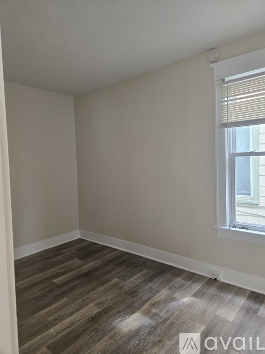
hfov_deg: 58.9
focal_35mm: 23
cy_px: 177
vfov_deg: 73.9
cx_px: 132
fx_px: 235
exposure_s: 1/120
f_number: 1.8
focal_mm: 5.4
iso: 250
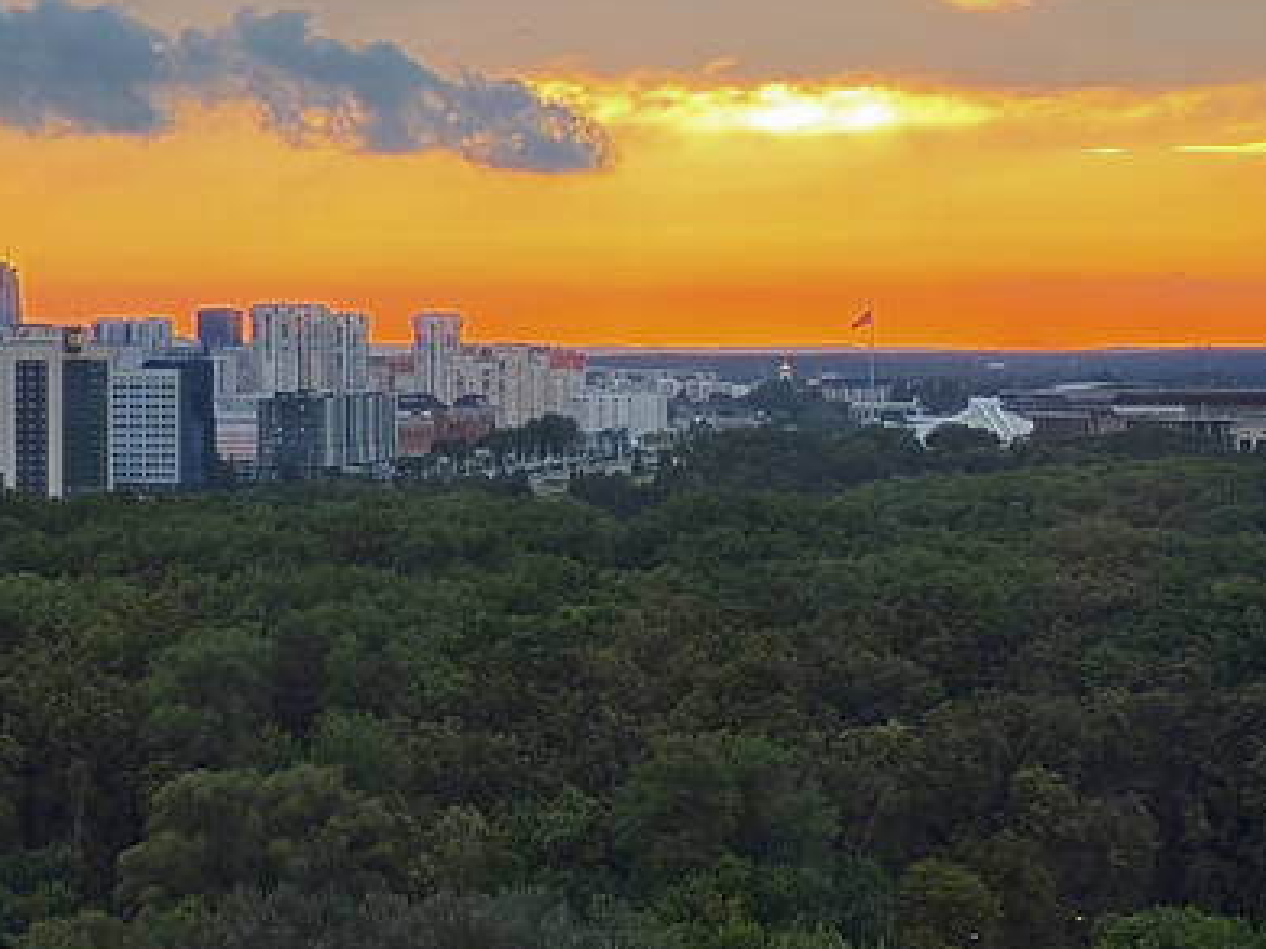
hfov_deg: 11.9
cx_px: 97
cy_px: 376
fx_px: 6033
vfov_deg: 9.0
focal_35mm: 165
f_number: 1.9
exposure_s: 1/100
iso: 100
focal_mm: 6.12
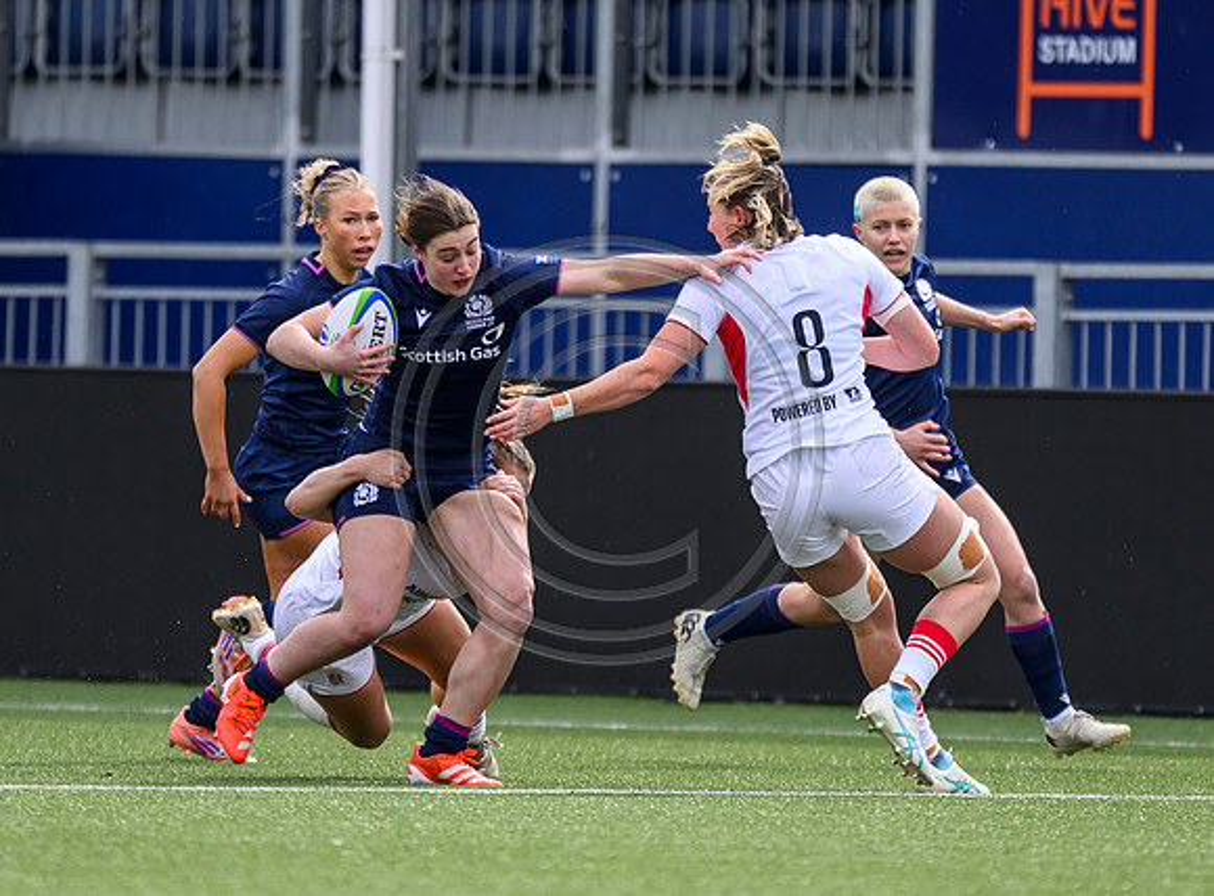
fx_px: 34993
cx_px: 442
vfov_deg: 1.5
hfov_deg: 2.0
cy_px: 378
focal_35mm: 1004
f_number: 4
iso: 500
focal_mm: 560
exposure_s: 1/2000
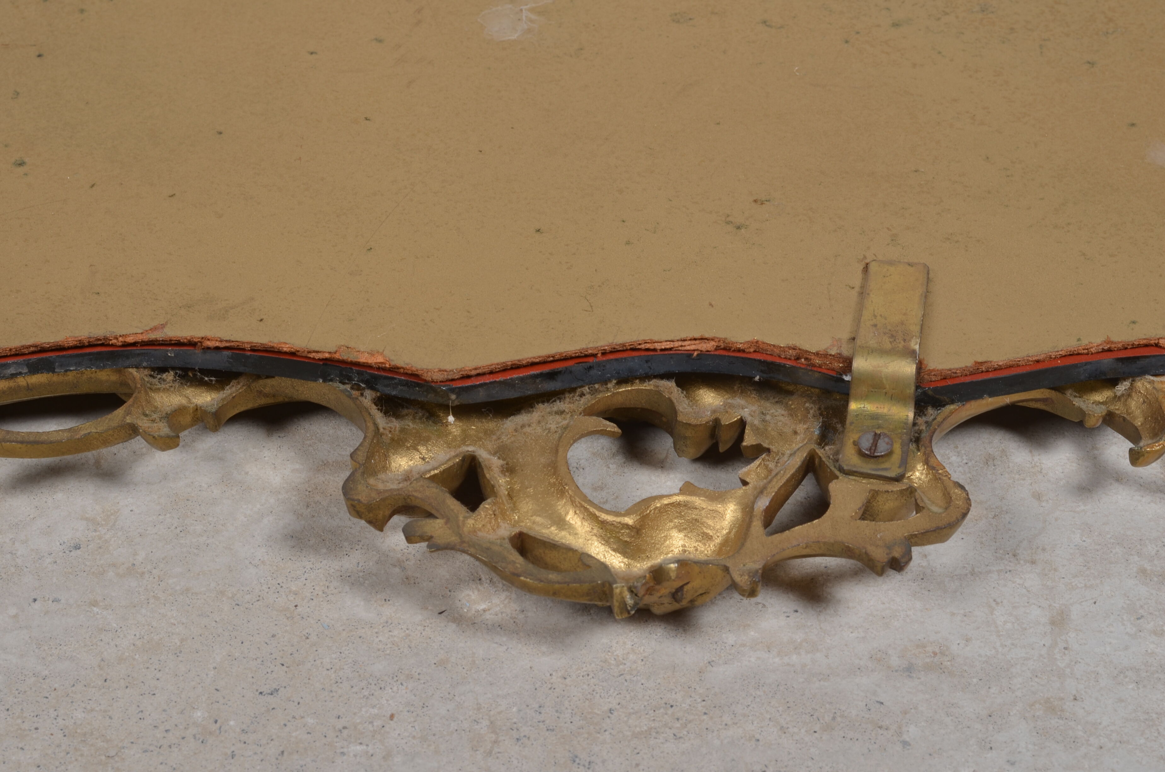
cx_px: 582
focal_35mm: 75
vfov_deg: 18.1
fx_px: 2422
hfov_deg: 27.0
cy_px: 386
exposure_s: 1/125
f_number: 14
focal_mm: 50
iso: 100
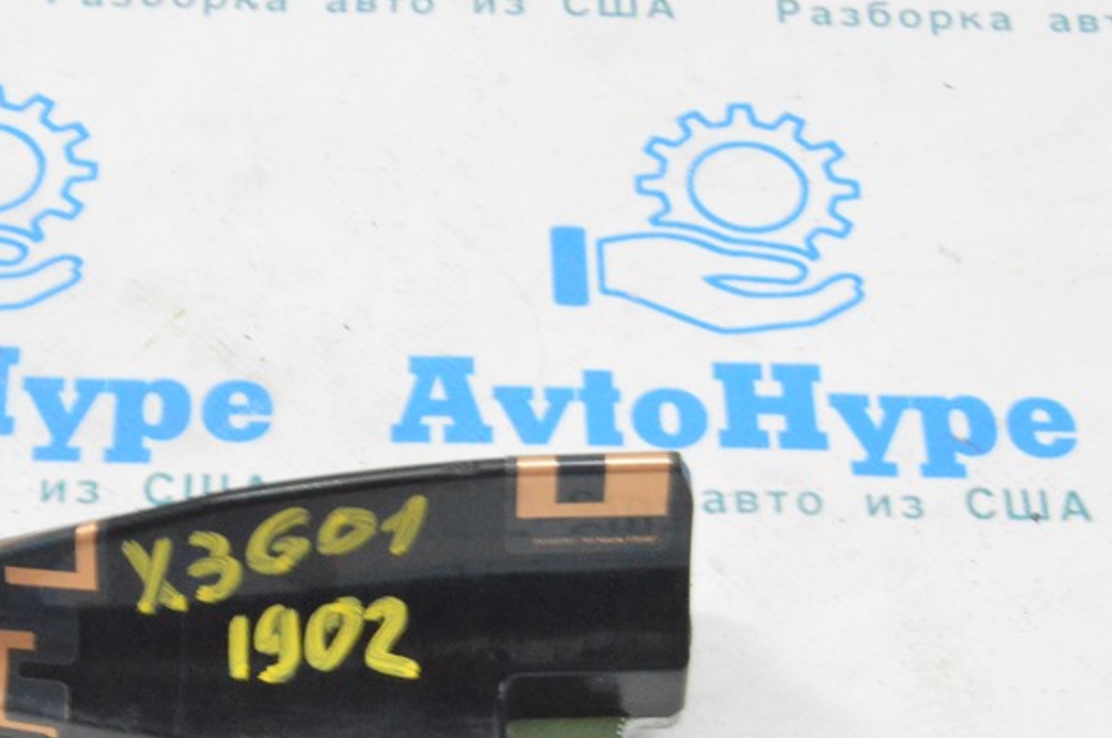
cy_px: 634
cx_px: 396
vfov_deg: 14.9
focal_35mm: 91
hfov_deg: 22.4
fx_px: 2803
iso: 6400
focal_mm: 35
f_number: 20
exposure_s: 1/15
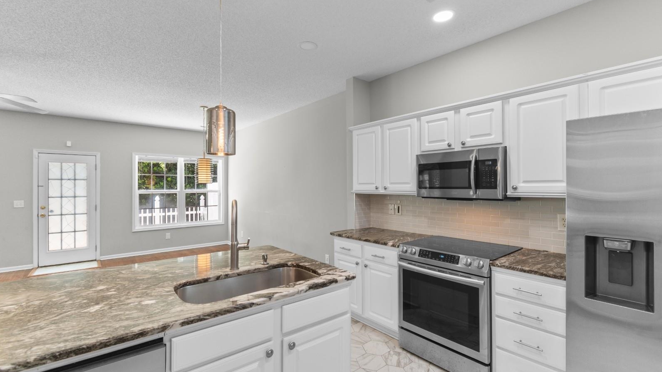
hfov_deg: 99.4
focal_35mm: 16
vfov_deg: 67.1
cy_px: 185
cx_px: 327
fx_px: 281
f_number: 4.5
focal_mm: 10
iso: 100
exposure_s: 1/5
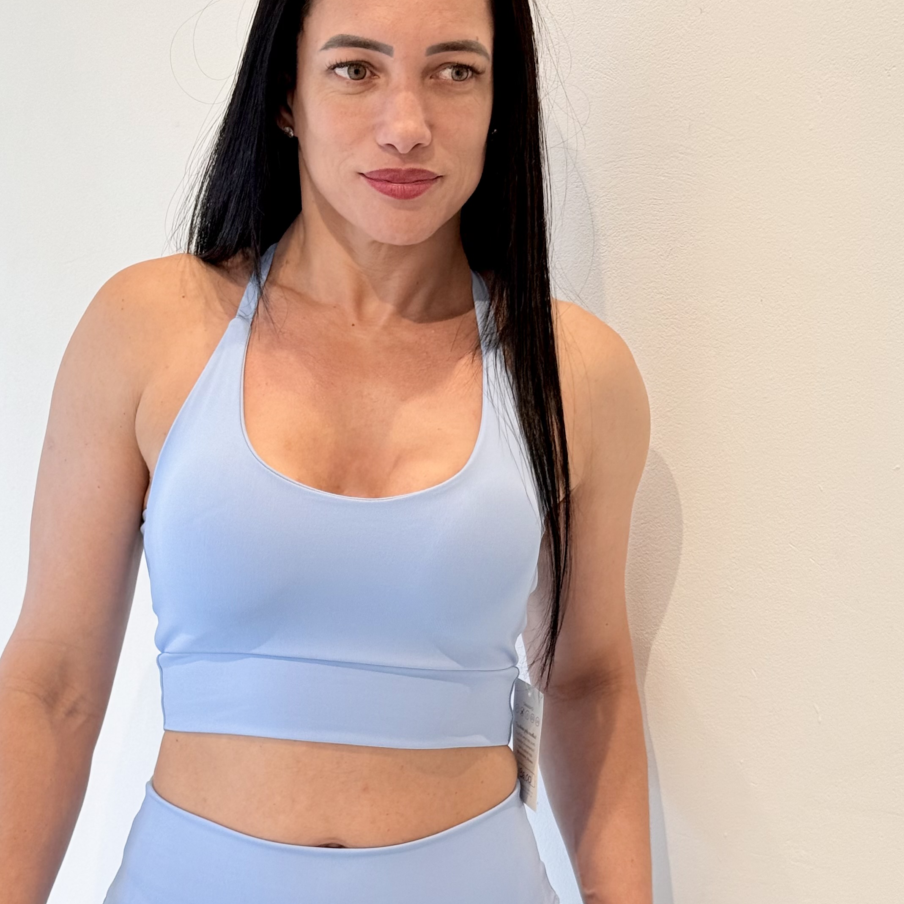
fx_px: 2364
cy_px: 653
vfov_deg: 21.5
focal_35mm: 80
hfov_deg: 21.7
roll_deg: -4.5
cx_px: 463
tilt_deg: -13.6
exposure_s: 1/120
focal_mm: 6.76
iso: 64
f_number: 1.78
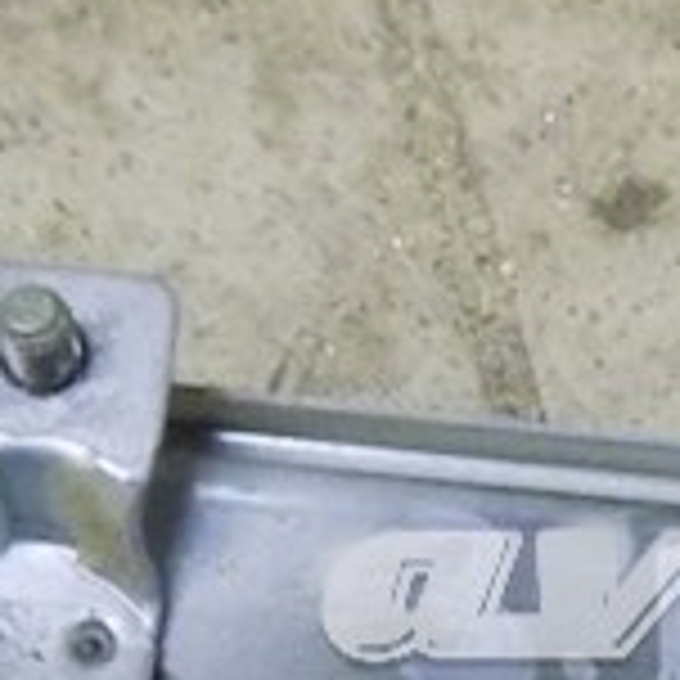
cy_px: 590
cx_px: 833
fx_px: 1911
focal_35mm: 86
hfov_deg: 19.0
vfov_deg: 19.9
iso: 1600
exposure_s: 1/100
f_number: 3.1
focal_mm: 4
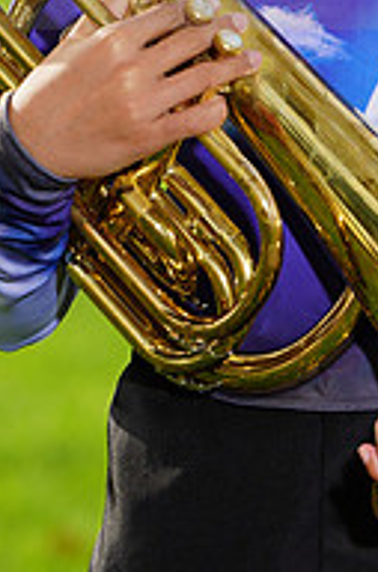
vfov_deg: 2.4
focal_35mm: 854
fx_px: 13523
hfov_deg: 1.6
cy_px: -66
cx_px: 321
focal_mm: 282
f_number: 7.1
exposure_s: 1/200
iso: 100
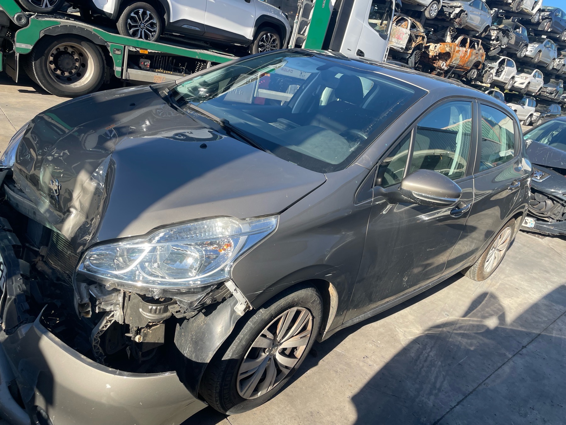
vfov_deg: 53.1
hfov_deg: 67.3
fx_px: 425
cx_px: 283
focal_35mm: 26
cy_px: 212
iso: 32
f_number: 1.6
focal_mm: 4.2
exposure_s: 1/1125
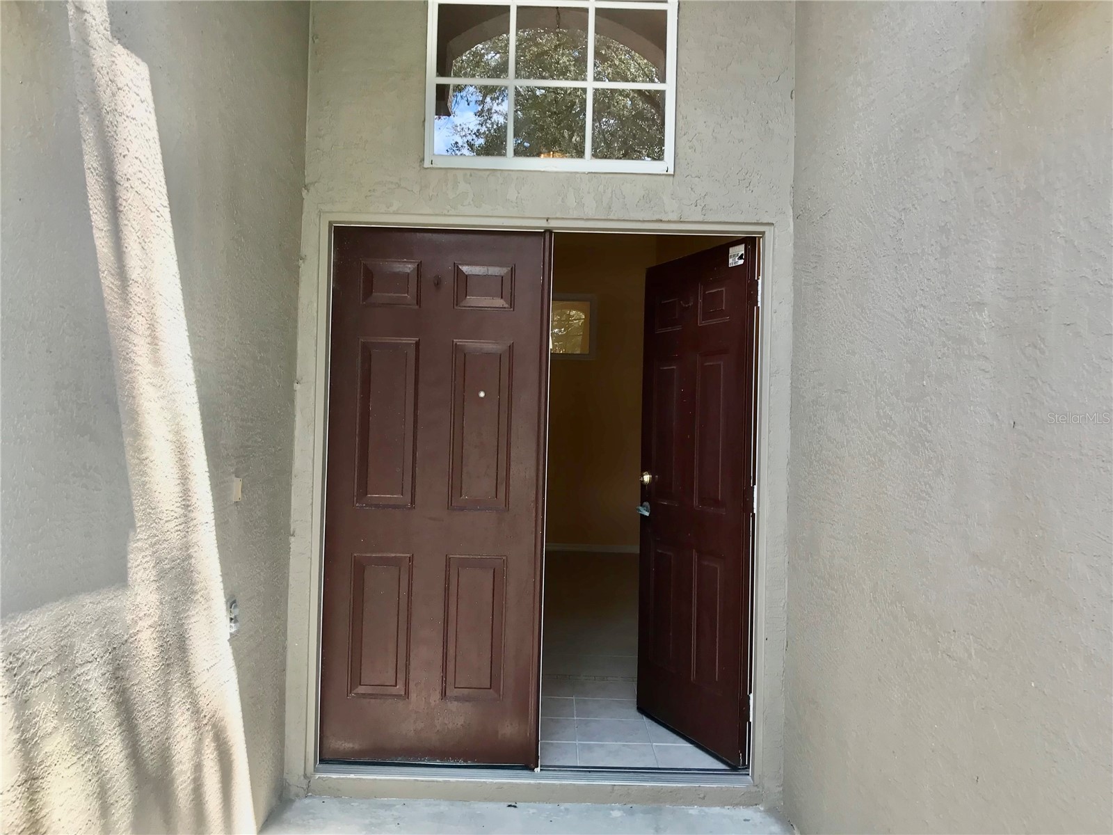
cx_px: 556
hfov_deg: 63.4
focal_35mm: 28
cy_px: 418
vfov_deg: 49.7
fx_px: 900
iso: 32
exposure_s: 1/120
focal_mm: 3.99
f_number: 1.8
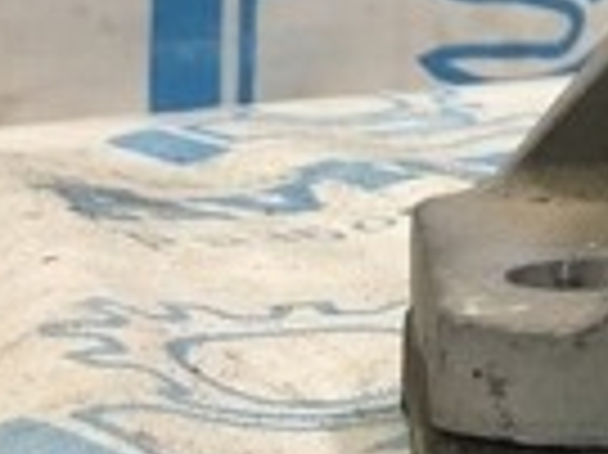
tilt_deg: -4.9
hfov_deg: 13.0
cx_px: 1202
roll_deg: -1.9
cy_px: -90
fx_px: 2334
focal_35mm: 133
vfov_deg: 10.9
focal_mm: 4
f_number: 1.8
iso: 32
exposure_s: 1/25
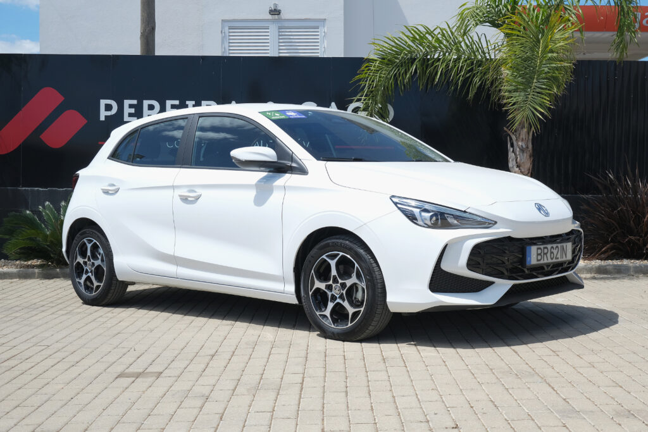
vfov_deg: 28.1
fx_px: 864
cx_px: 324
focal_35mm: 48
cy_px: 216
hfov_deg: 41.1
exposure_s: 1/250
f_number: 9
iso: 160
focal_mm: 32.3
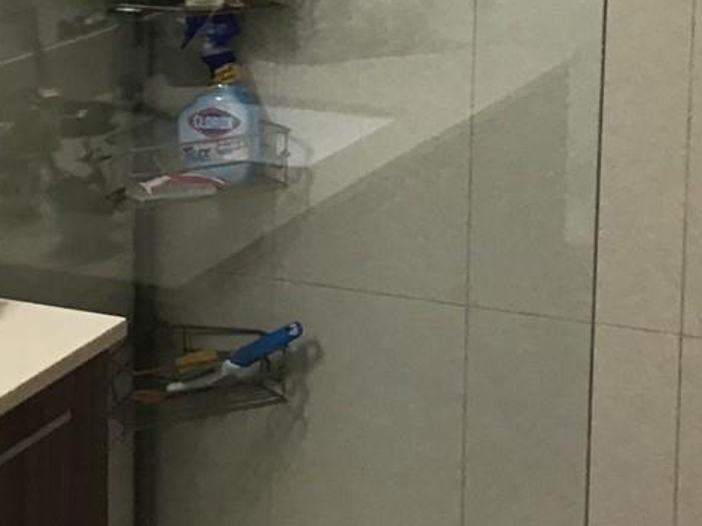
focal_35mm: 105
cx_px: 159
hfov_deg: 18.6
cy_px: -45
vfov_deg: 13.8
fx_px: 2129
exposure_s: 1/30
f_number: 2.4
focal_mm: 3.3
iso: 50
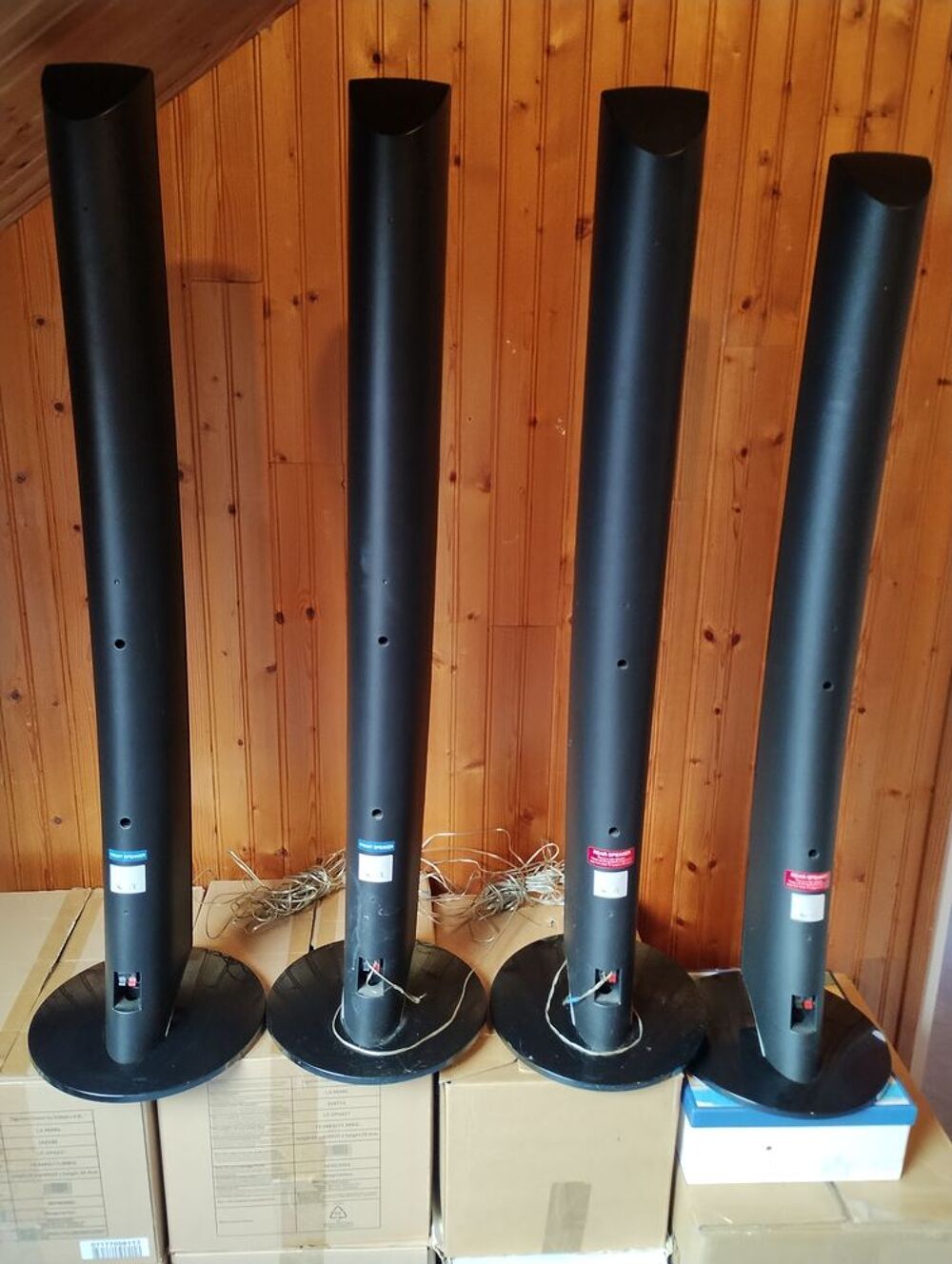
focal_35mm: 28
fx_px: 1024
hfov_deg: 49.9
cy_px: 632
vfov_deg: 63.4
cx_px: 476
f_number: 1.8
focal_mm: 4.27
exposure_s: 1/25
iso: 1441
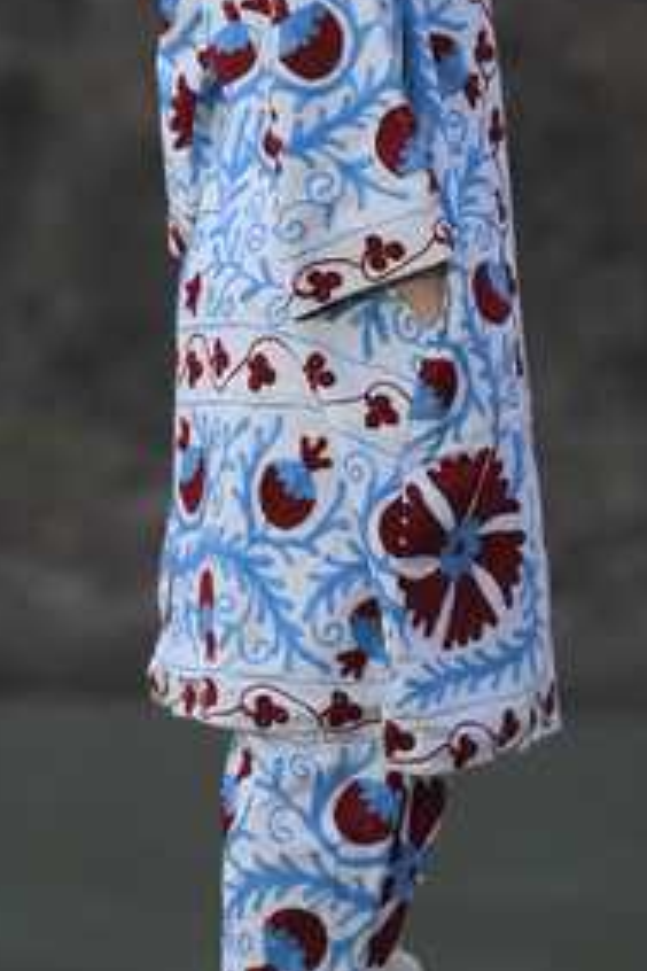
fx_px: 4259
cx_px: 354
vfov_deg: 13.0
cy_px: 356
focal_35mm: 158
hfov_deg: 8.7
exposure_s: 1/250
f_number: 2
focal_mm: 85
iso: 640
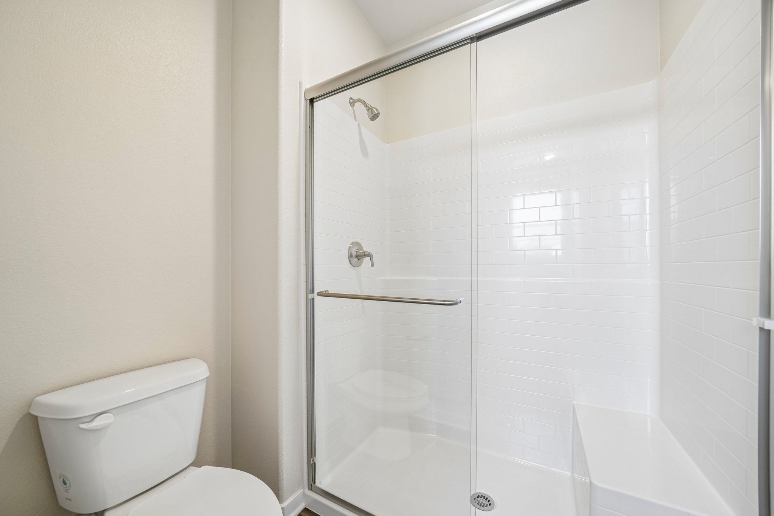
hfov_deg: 108.3
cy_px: 258
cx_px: 387
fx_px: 279
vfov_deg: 85.4
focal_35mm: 13
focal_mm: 13
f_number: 7.1
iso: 400
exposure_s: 1/20
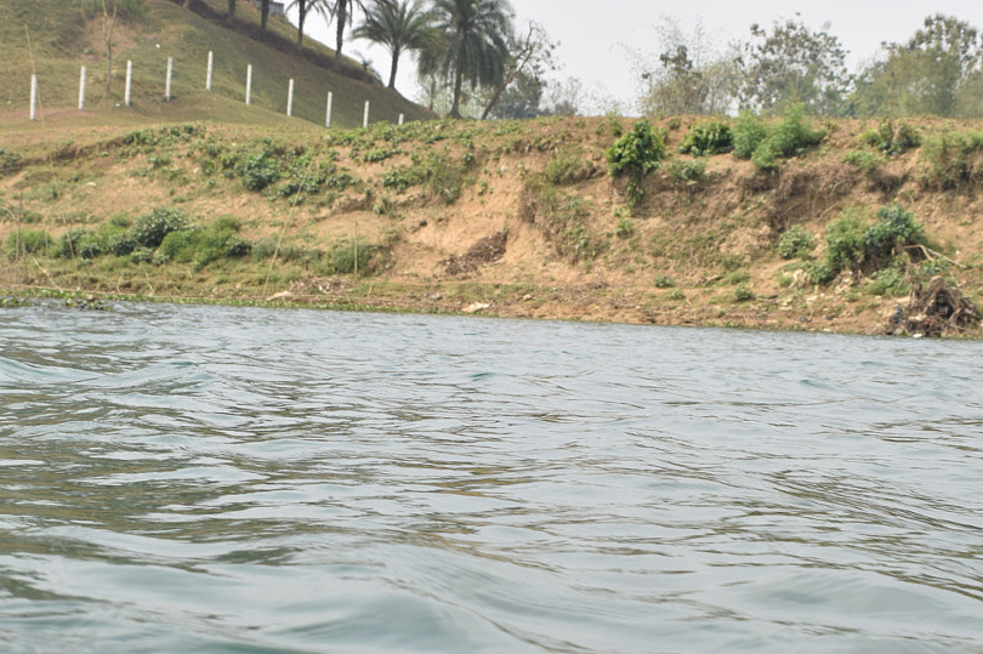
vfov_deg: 16.4
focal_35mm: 83
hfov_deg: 24.5
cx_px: 460
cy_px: 448
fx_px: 2265
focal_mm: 28
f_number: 9
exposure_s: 1/160
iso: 100
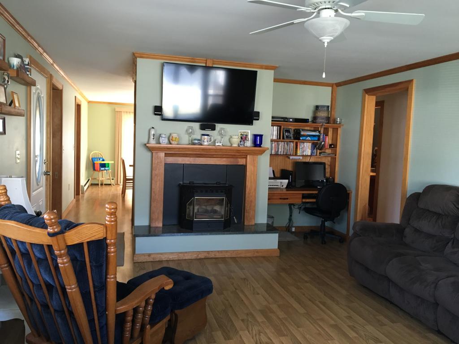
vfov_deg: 48.2
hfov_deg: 61.7
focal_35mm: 29
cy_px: 172
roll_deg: -1.9
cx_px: 230
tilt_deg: -5.0
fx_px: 385
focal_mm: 4.15
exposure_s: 1/30
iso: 125
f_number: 2.2
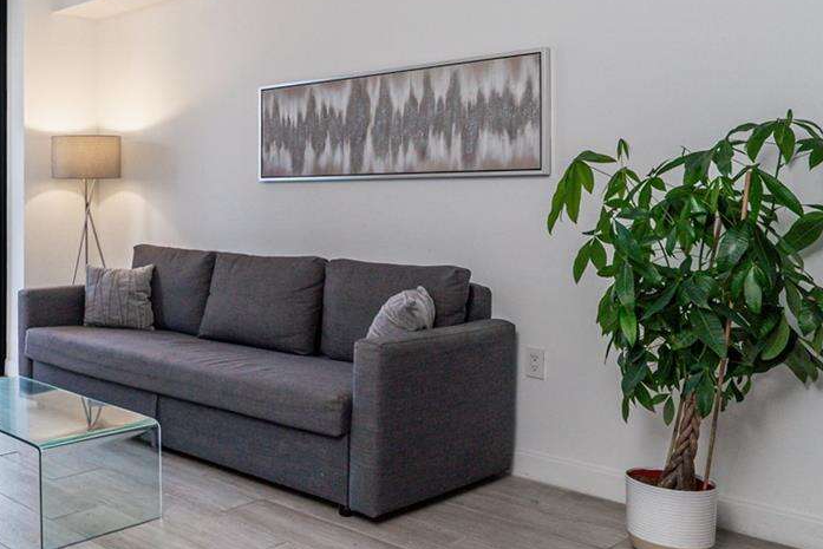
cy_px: 198
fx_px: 892
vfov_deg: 34.0
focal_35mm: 39
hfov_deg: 45.1
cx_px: 86
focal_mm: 17
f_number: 8
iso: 200
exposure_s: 1/50
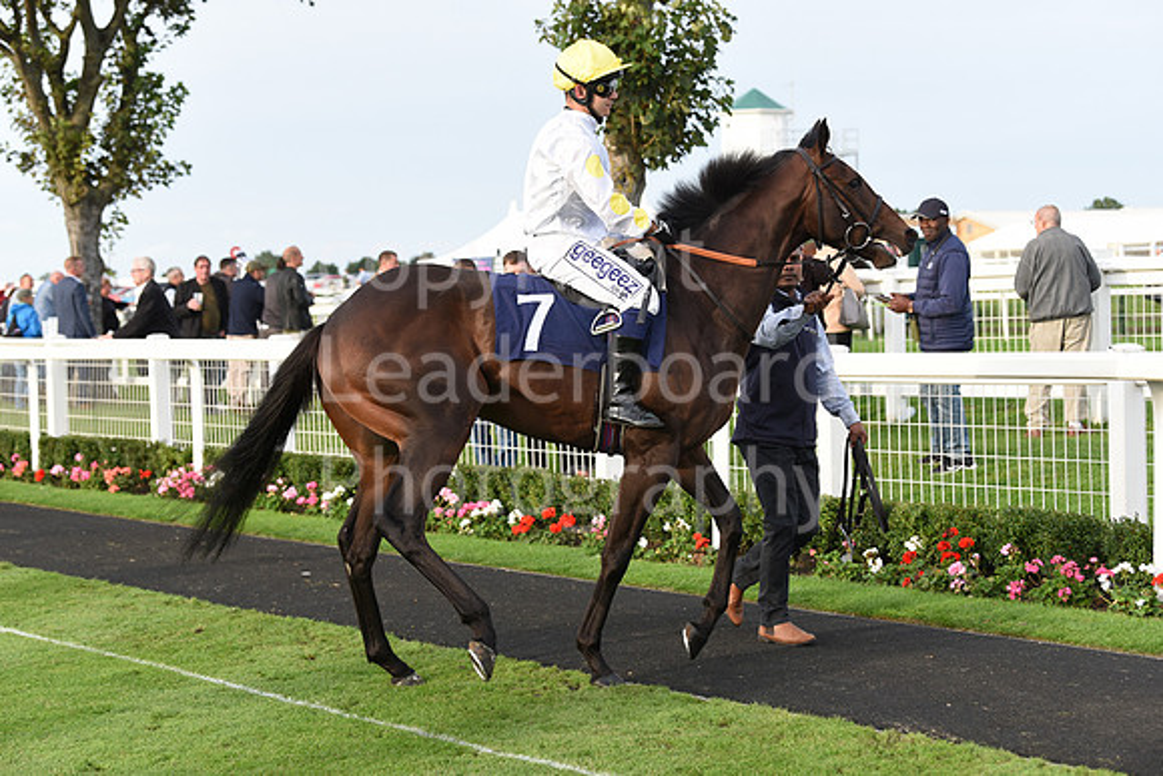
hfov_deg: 28.8
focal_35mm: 70
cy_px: 388
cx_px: 582
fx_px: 2262
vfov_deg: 19.5
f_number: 4.5
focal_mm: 70
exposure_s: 1/800
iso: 640
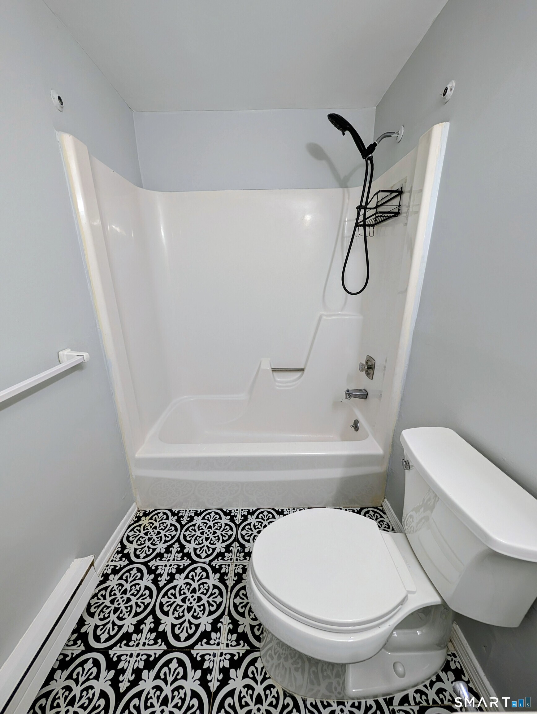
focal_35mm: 12
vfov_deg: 110.5
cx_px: 268
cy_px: 357
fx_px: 248
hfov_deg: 94.6
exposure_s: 1/24
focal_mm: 2.02
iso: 73
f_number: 1.7
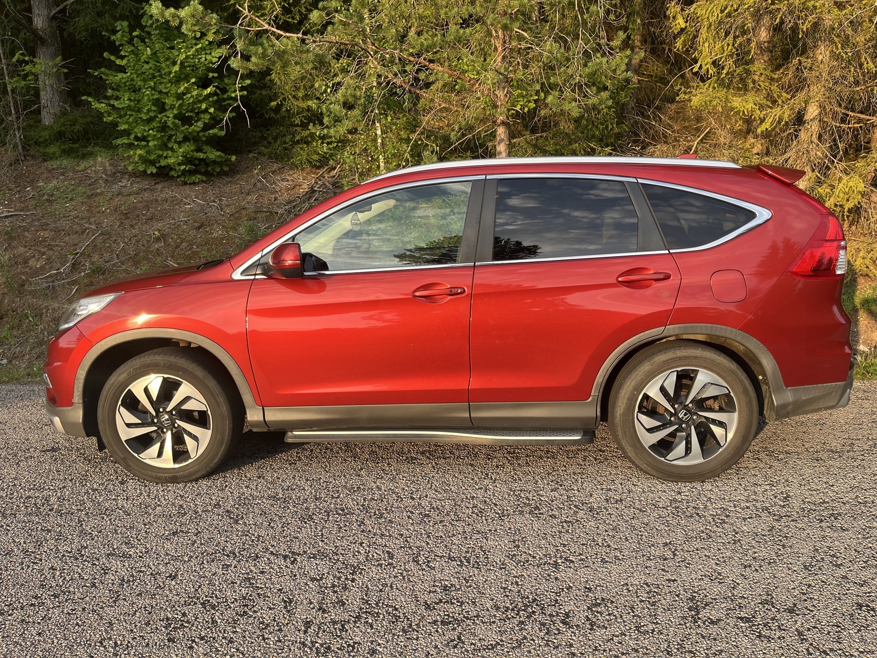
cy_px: 329
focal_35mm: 26
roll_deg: -0.6
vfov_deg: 53.1
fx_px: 659
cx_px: 438
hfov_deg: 67.3
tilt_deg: -11.1
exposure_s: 1/491
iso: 50
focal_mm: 5.1
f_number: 1.6
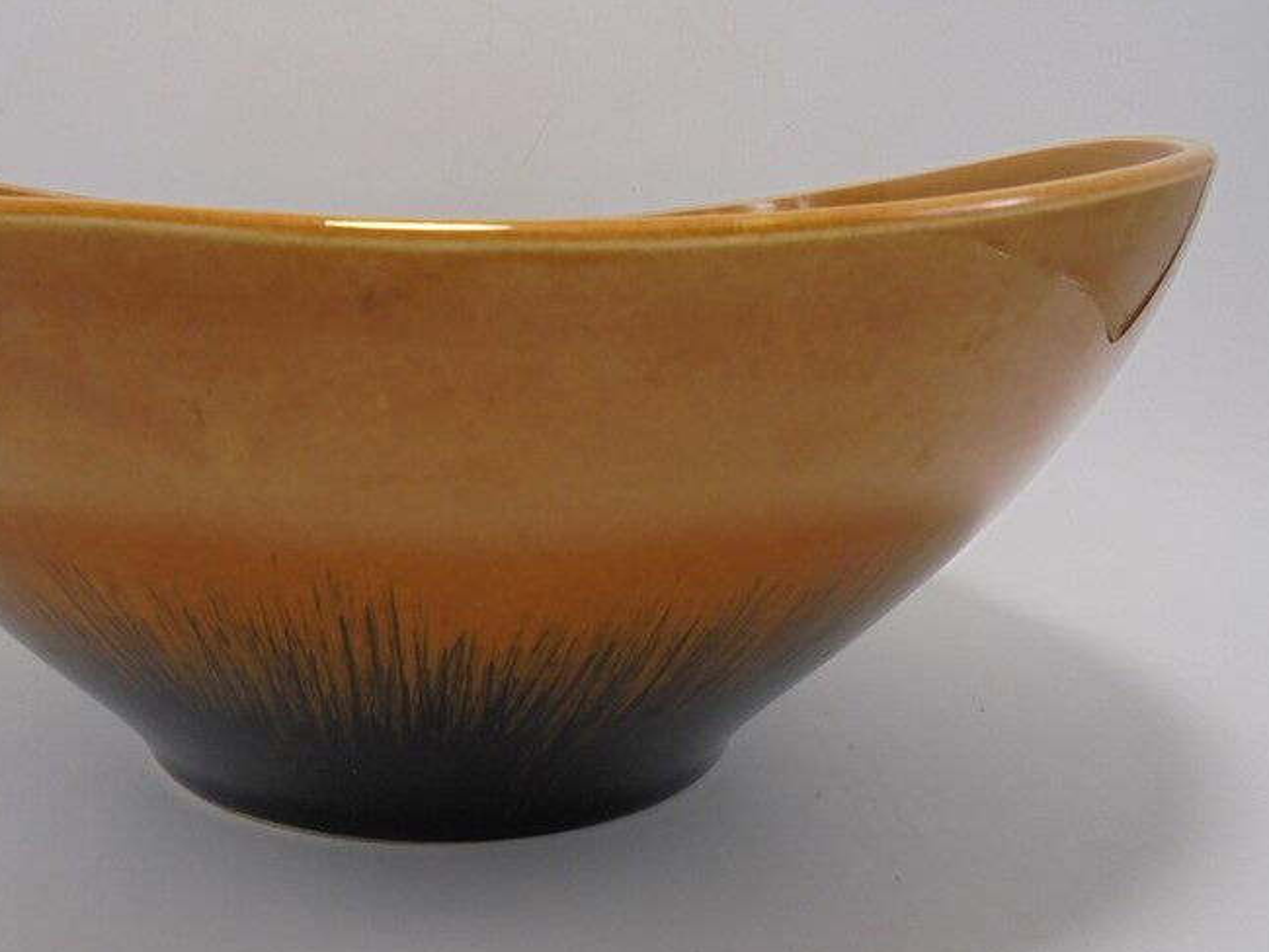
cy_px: 450
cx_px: 428
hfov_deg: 50.5
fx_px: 1320
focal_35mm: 36
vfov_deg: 39.7
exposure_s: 1/80
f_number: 3.5
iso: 100
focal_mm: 4.6
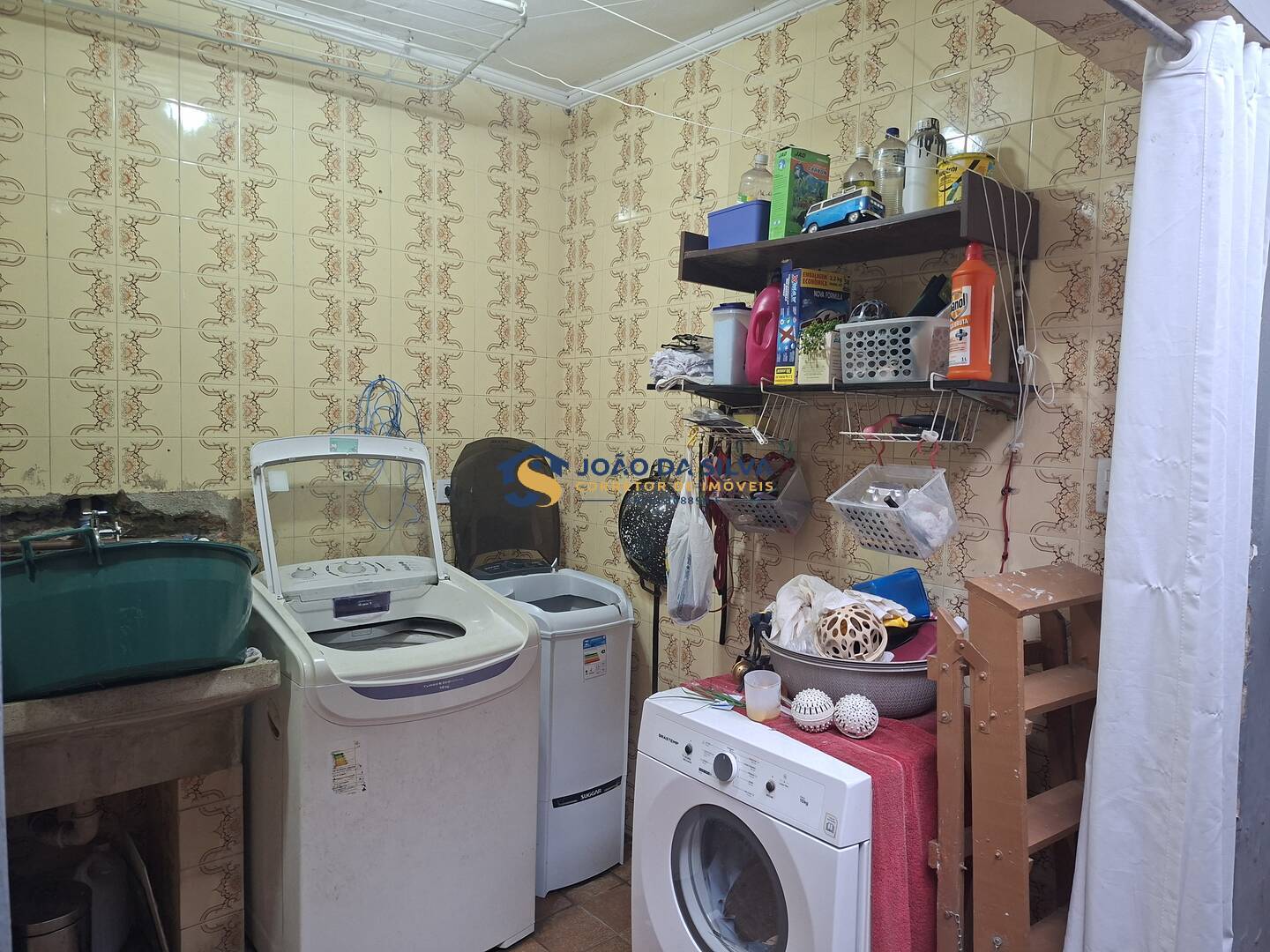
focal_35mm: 23
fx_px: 844
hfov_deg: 73.9
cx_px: 635
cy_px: 476
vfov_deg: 58.9
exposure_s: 1/60
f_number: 1.8
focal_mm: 5.54
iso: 200
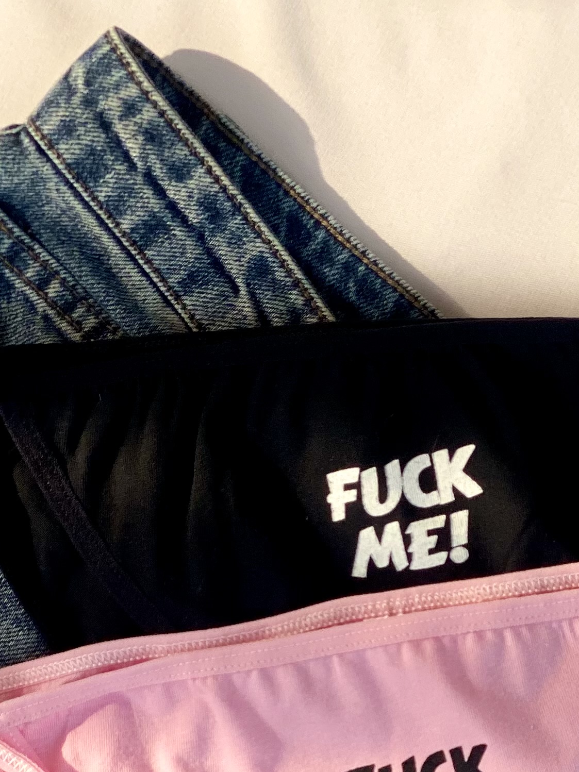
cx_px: 441
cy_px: 790
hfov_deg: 10.6
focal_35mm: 140
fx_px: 3123
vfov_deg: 13.9
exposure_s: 1/406
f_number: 2
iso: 20
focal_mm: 6
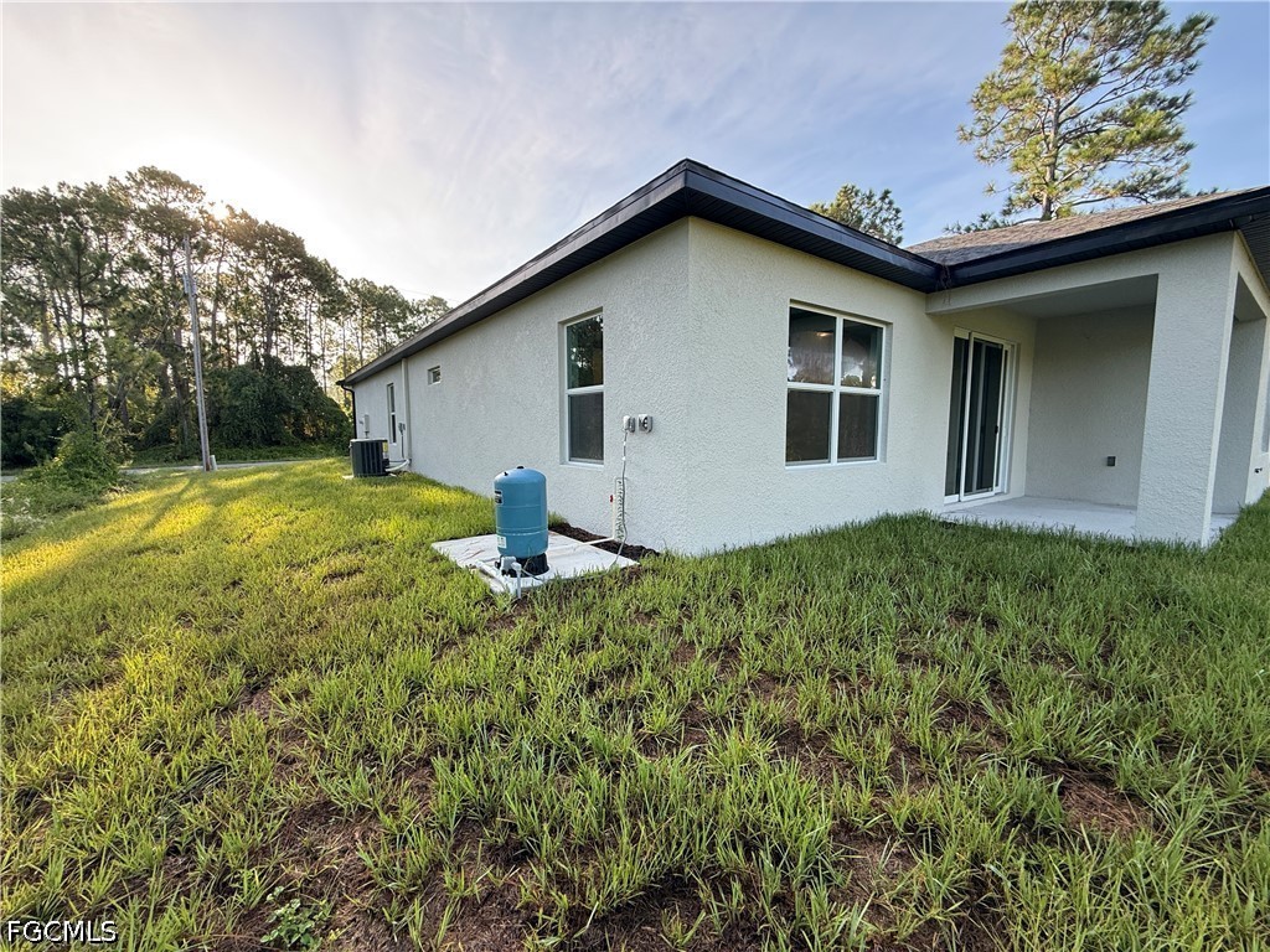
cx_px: 635
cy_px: 476
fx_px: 514
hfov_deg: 102.1
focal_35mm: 14
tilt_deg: -6.1
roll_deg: -0.8
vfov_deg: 85.7
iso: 50
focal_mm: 2.22
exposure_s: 1/207
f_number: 2.2
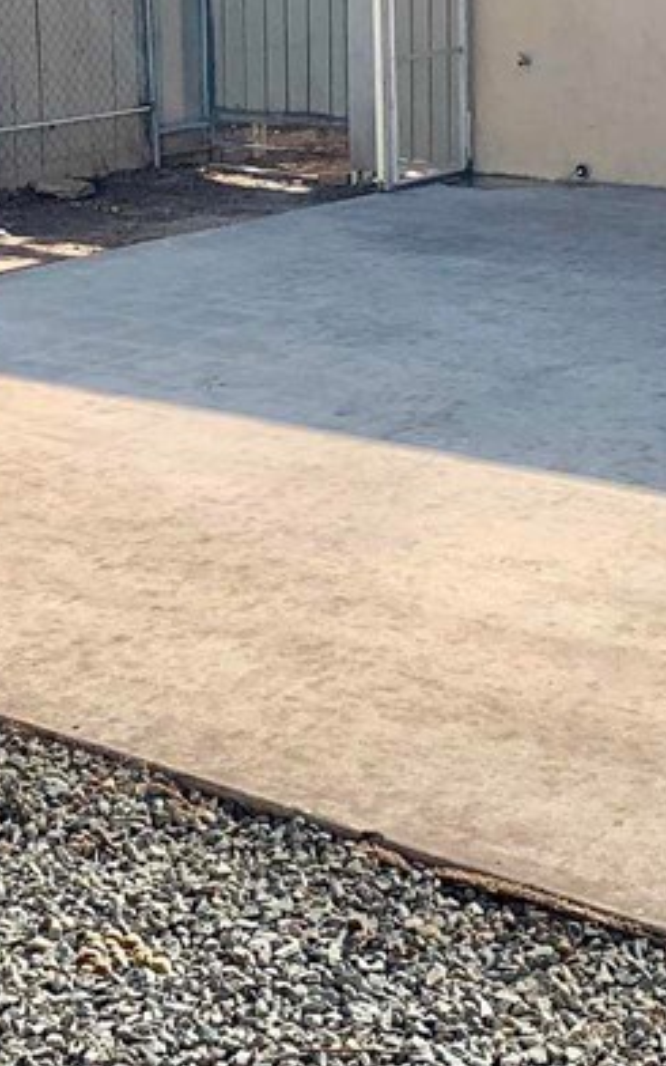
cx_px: 307
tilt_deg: -8.1
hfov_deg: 18.1
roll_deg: +0.3
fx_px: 2091
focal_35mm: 72
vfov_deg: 28.2
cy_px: 277
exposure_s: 1/1845
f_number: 1.8
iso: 25
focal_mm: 4.25
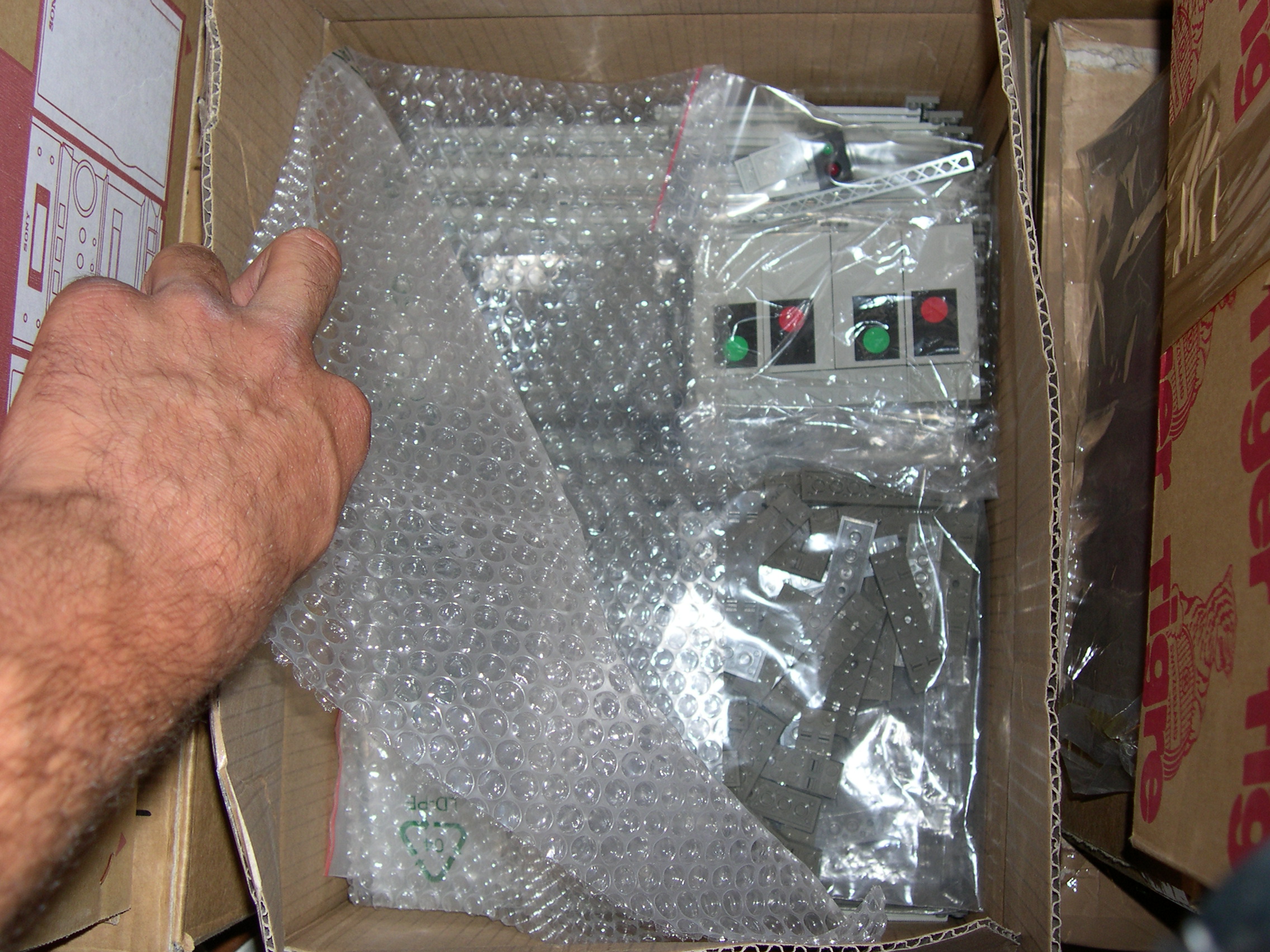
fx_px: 1541
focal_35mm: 42
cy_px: 476
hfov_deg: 44.8
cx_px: 635
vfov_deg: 34.3
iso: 100
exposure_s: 1/60
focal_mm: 9
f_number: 2.9
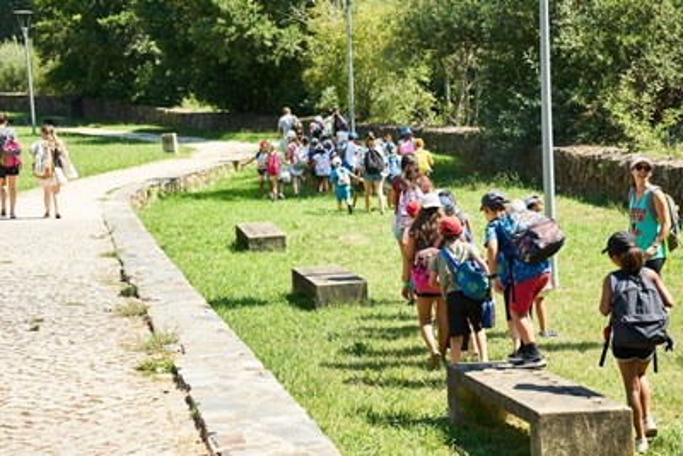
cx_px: 342
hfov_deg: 23.9
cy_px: 228
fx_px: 1613
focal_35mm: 85
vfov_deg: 16.1
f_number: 5.6
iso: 200
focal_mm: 85
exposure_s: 1/400
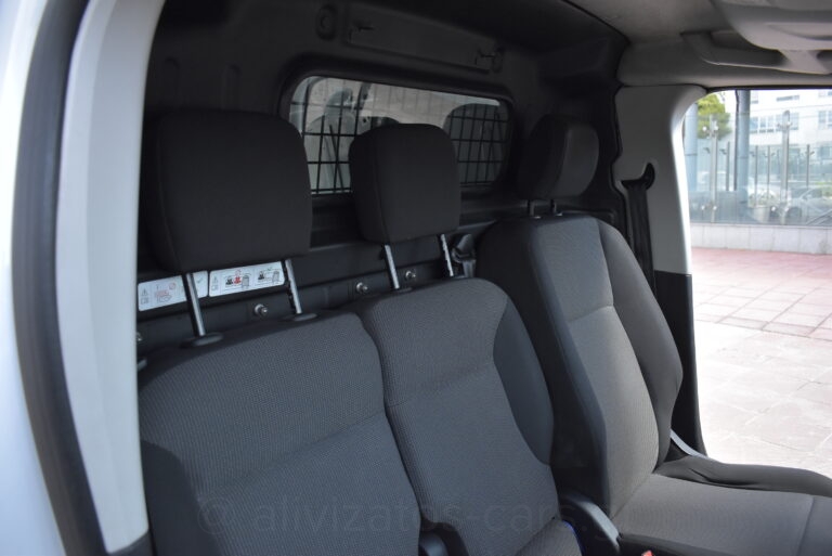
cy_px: 278
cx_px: 416
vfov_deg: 48.0
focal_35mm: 27
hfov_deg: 67.4
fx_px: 624
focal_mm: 18
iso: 1600
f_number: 3.5
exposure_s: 1/1600
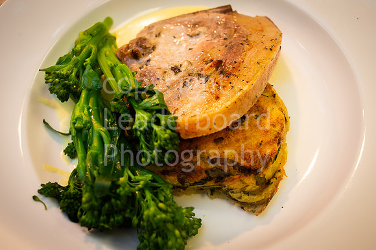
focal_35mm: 35
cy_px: 125
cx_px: 188
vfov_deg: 37.8
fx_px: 365
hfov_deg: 54.5
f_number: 5.6
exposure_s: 1/60
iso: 800
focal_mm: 35
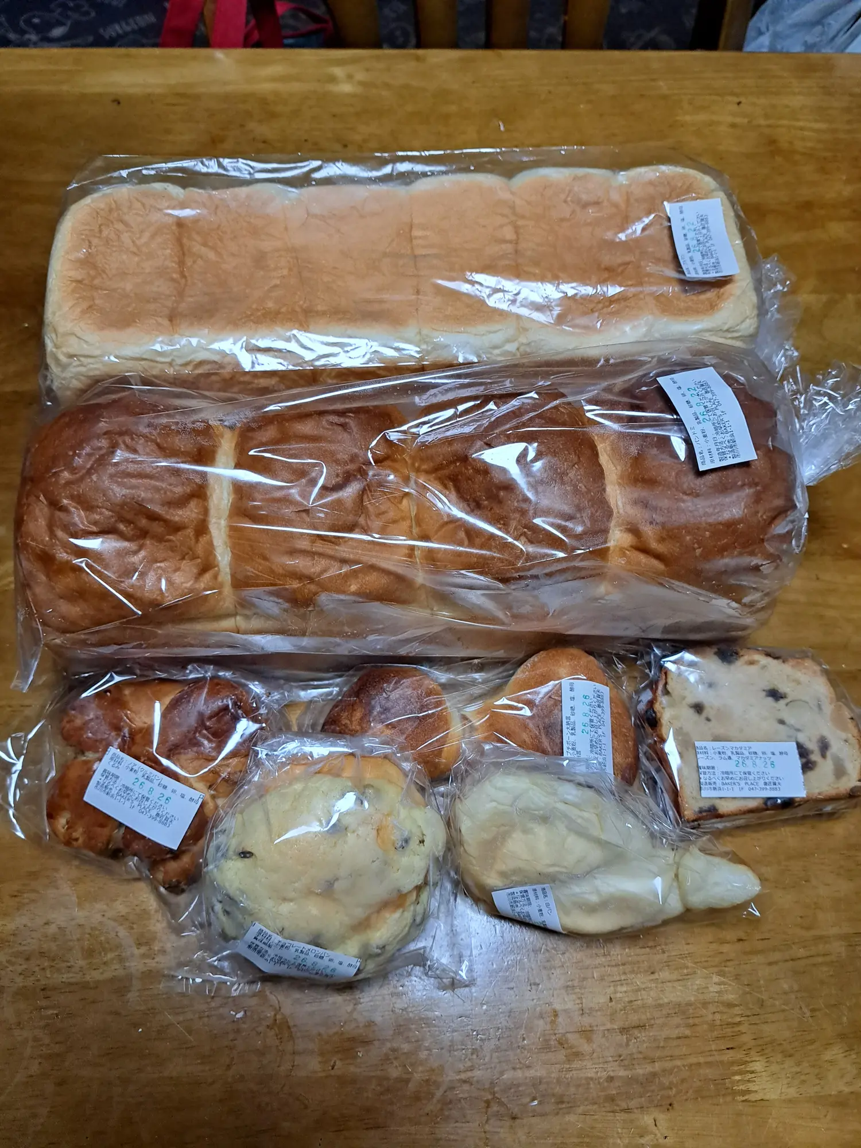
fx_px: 796
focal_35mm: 24
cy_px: 574
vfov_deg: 71.6
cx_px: 430
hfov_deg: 56.8
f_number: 1.8
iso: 250
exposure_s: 1/50
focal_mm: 5.23
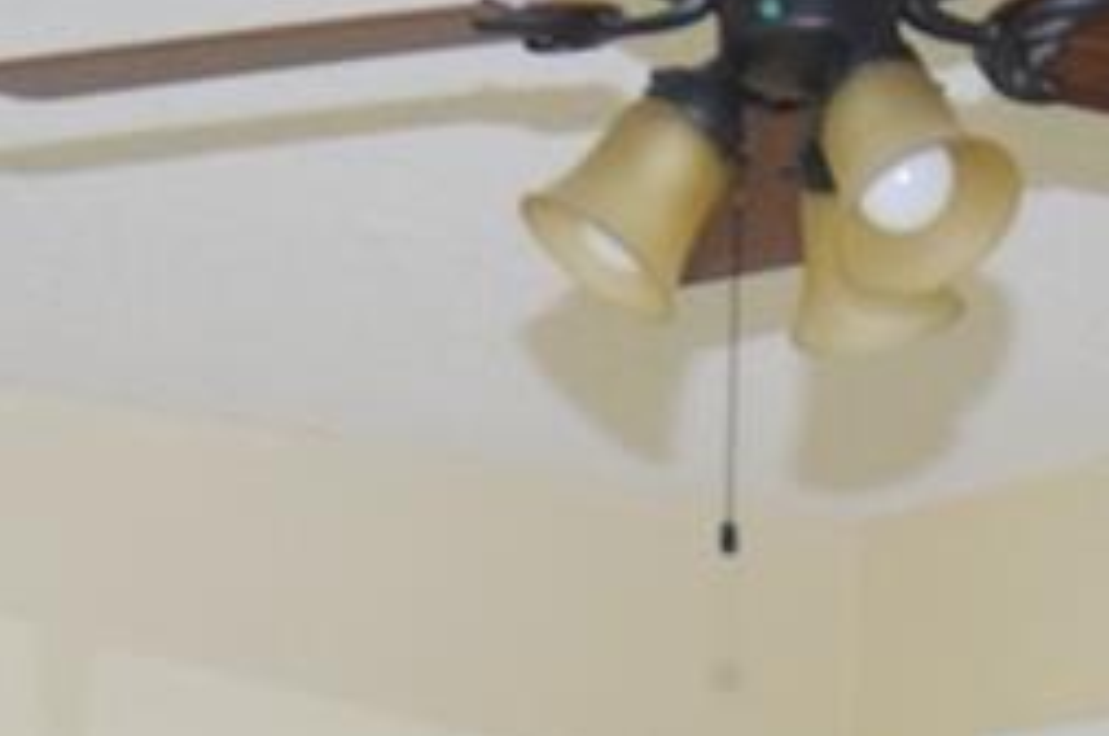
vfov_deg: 11.8
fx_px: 2923
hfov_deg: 21.5
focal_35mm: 95
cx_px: 622
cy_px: 1730
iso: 800
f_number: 4
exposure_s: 1/60
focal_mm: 10
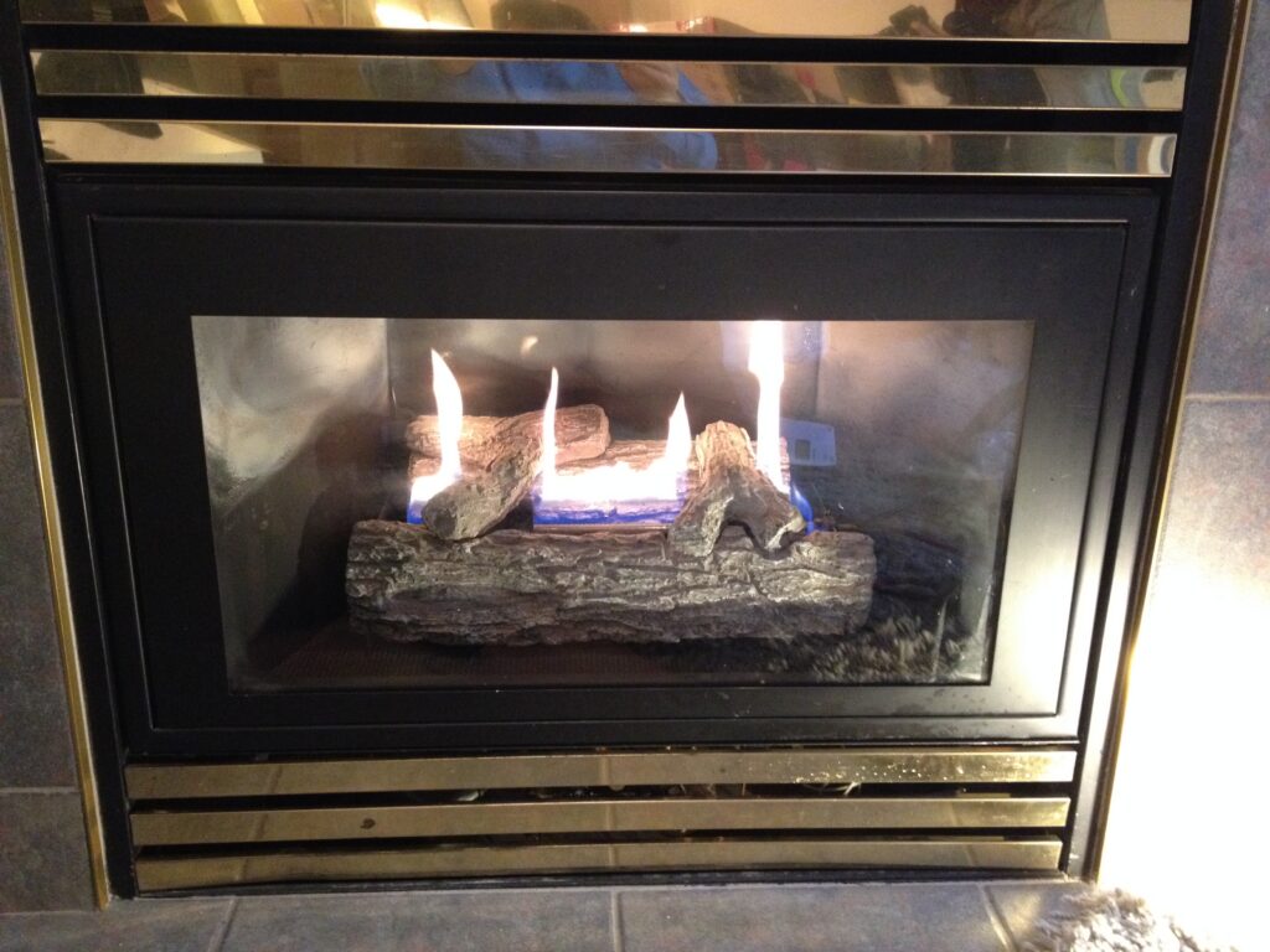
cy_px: 476
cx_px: 635
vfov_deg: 40.7
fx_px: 1284
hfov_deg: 52.6
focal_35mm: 35
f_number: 2.4
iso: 500
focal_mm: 4.28
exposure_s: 1/15
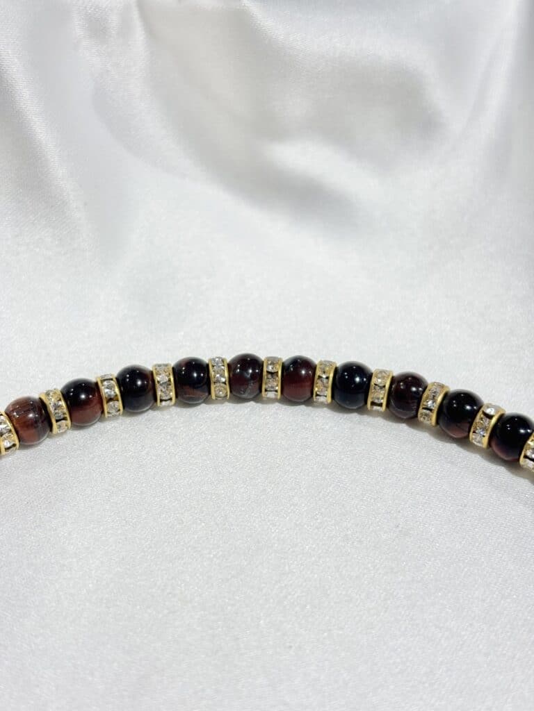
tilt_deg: -30.1
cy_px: 356
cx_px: 267
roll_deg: +5.5
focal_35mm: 52
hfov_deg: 28.0
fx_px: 1070
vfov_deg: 36.8
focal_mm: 5.96
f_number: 1.6
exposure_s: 1/294
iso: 32
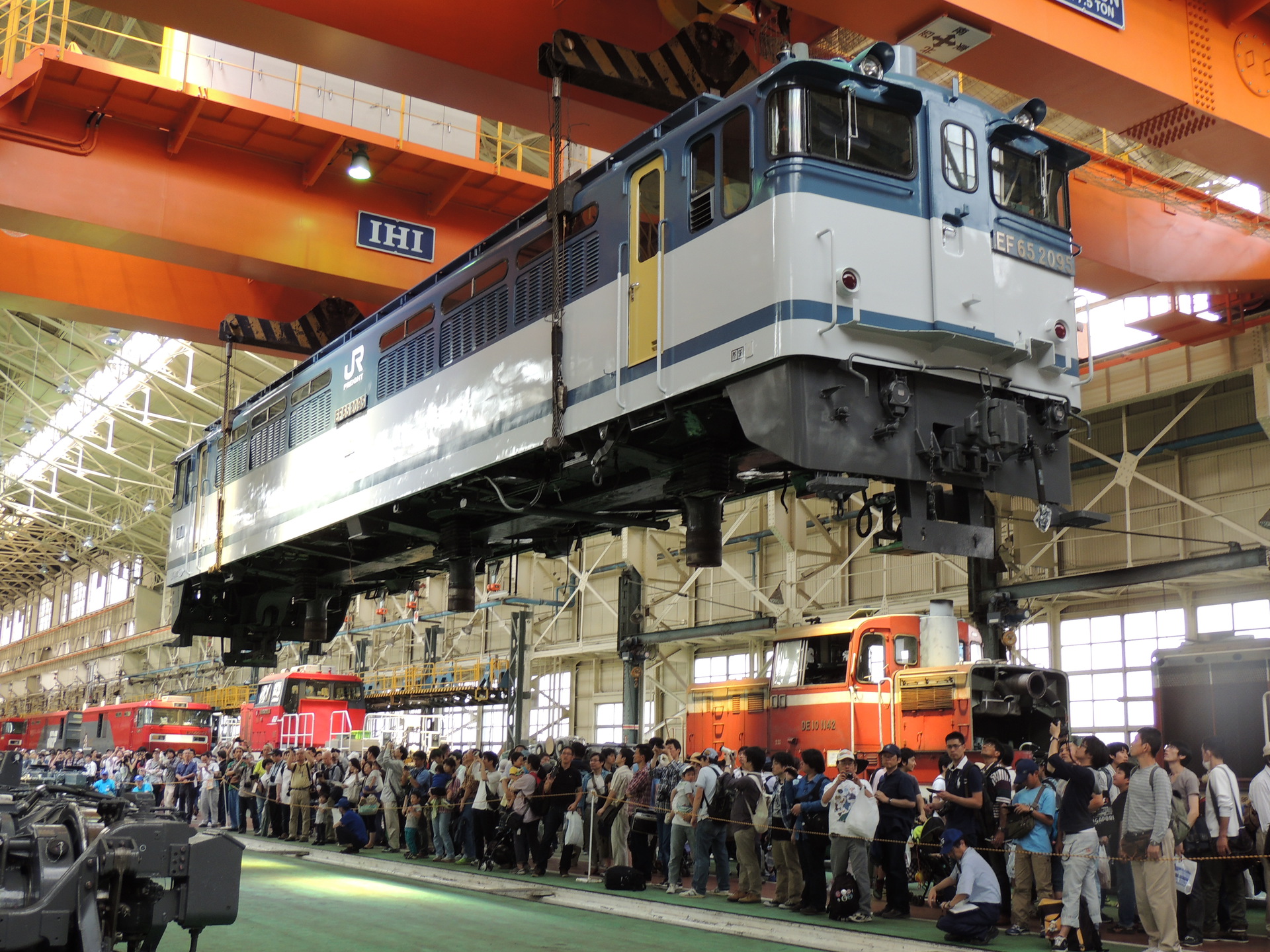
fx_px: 1468
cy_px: 476
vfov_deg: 36.0
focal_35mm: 40
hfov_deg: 46.8
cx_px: 635
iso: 110
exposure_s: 1/50
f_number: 3.3
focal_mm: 7.1
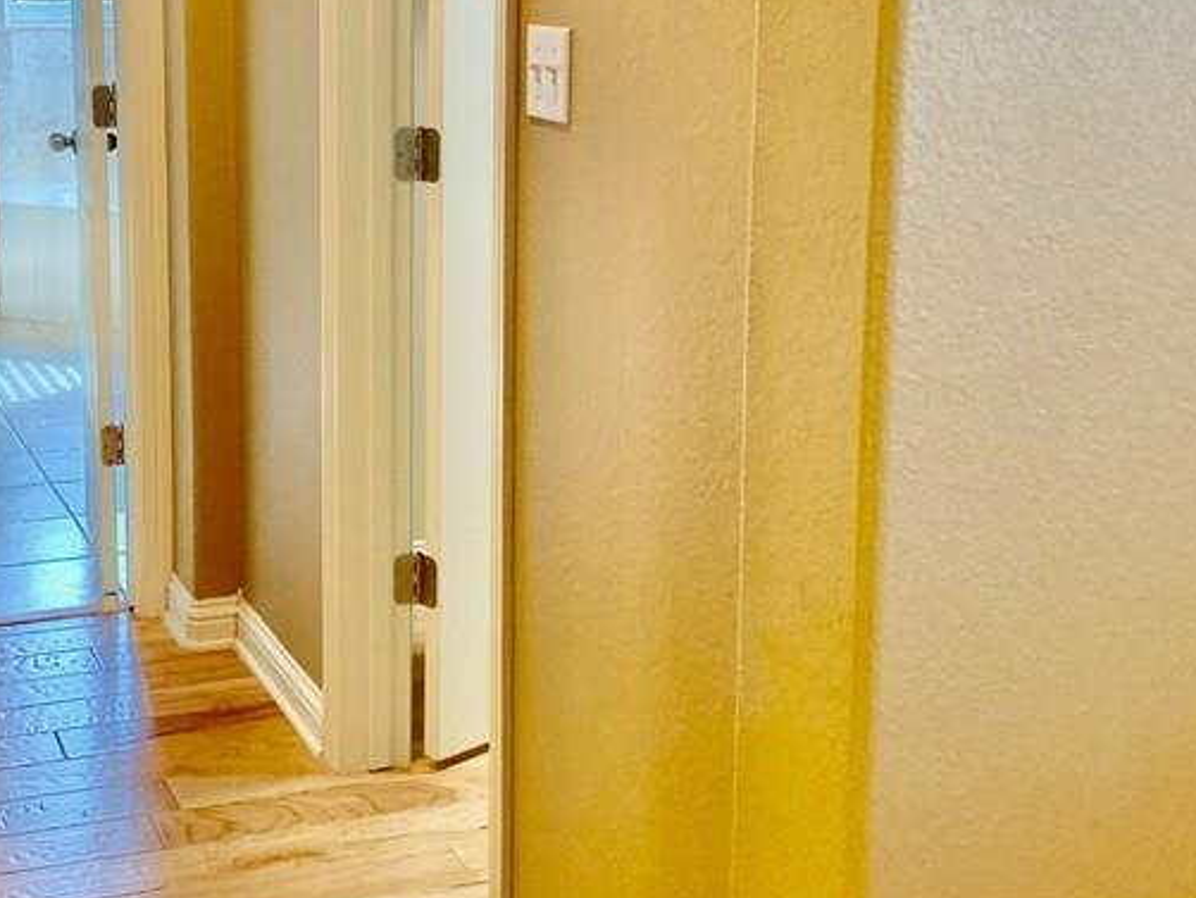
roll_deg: -0.6
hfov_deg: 35.7
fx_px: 1832
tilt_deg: -8.6
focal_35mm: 53
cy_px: 276
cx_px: 369
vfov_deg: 27.3
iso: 250
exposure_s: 1/60
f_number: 1.8
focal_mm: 4.25
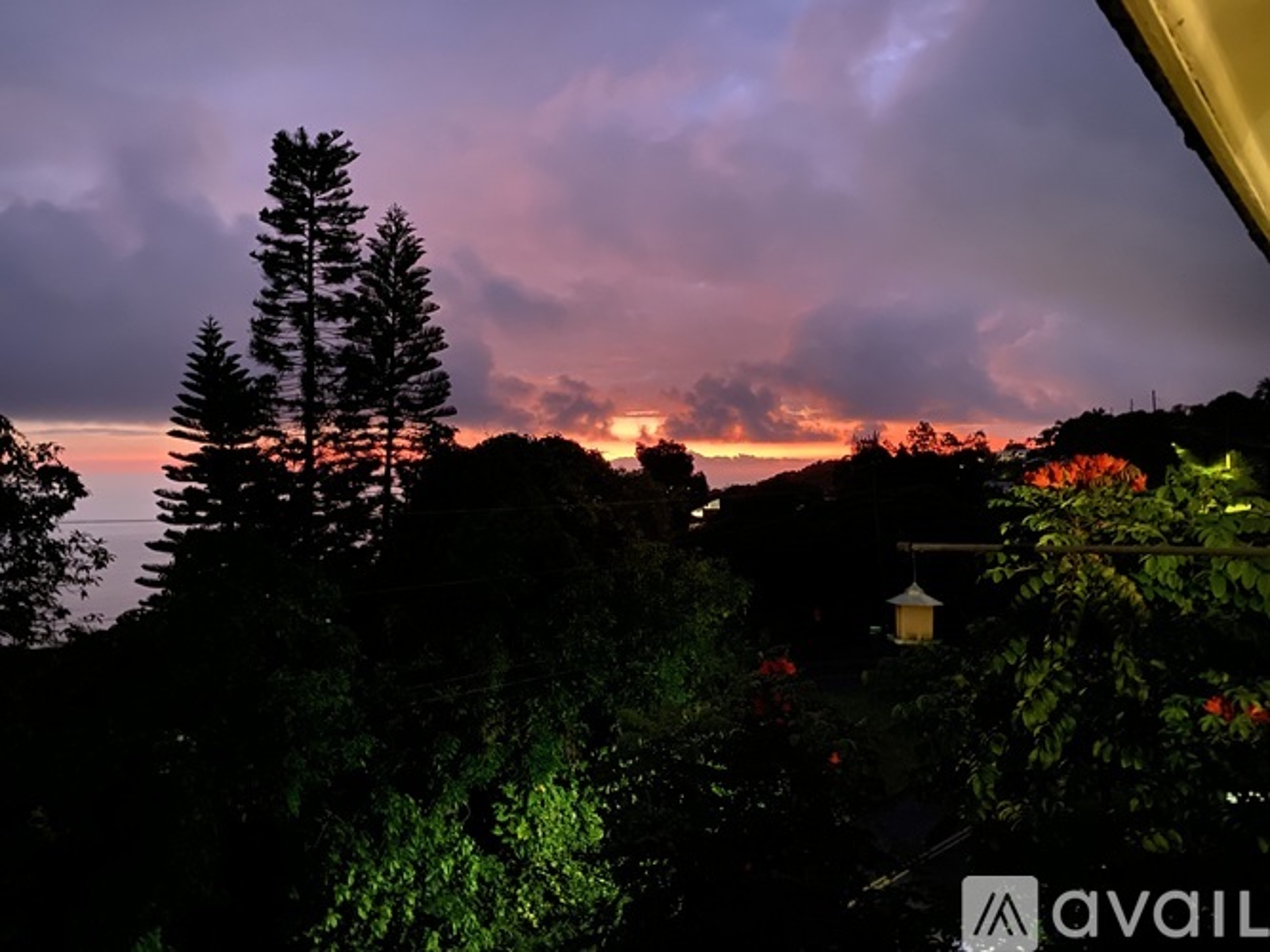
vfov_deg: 53.0
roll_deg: +0.9
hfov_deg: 67.3
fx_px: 954
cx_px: 635
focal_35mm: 26
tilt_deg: -0.9
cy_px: 476
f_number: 1.8
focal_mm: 4.25
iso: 1000
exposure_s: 1/2
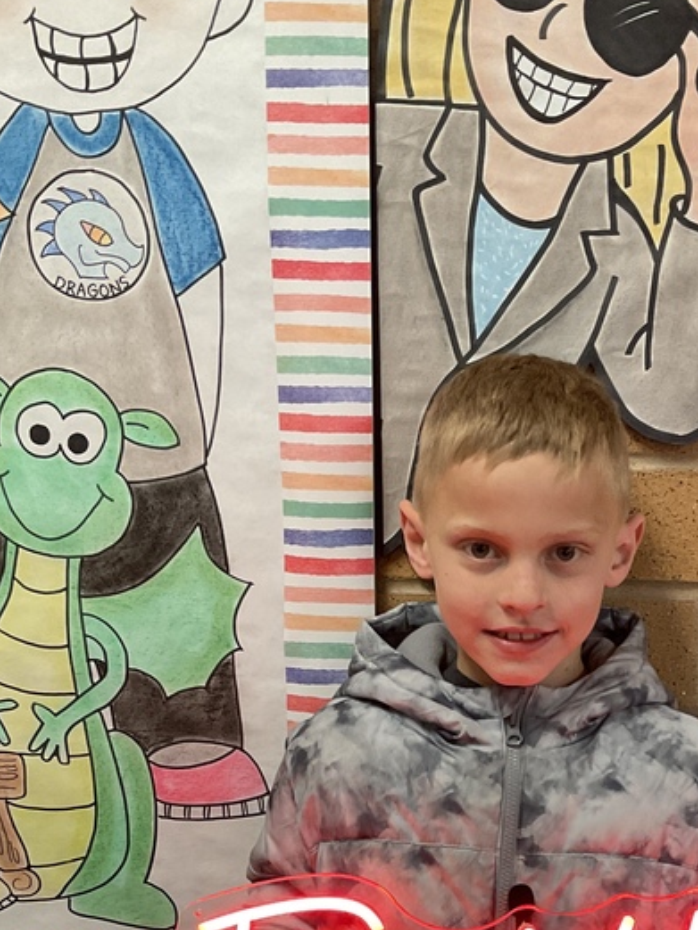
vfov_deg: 32.4
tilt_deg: -15.7
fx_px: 1532
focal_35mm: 57
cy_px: 801
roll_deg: -1.3
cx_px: 511
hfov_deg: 25.4
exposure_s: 1/60
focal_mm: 3
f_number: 1.8
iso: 160
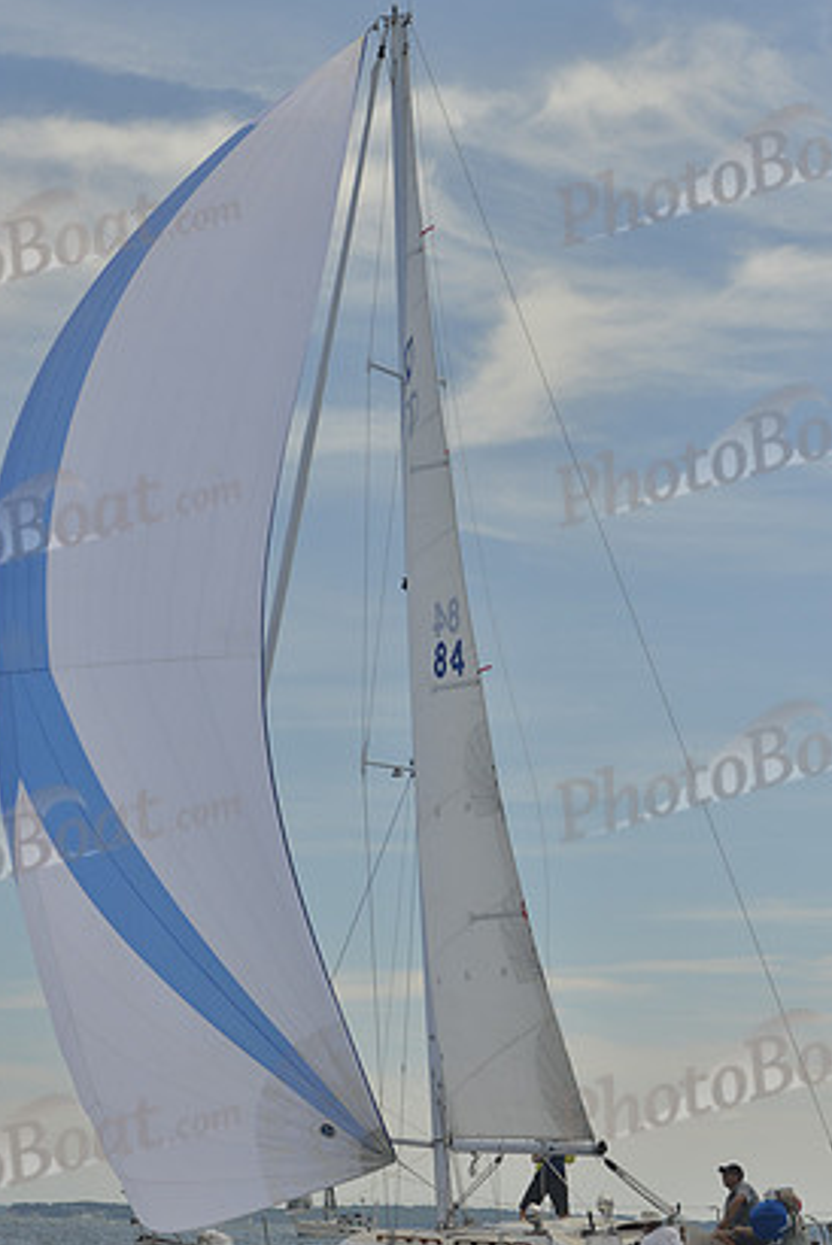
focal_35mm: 99
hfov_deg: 13.8
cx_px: 399
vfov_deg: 20.6
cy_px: 650
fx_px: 3426
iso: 200
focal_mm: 70
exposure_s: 1/800
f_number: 6.3
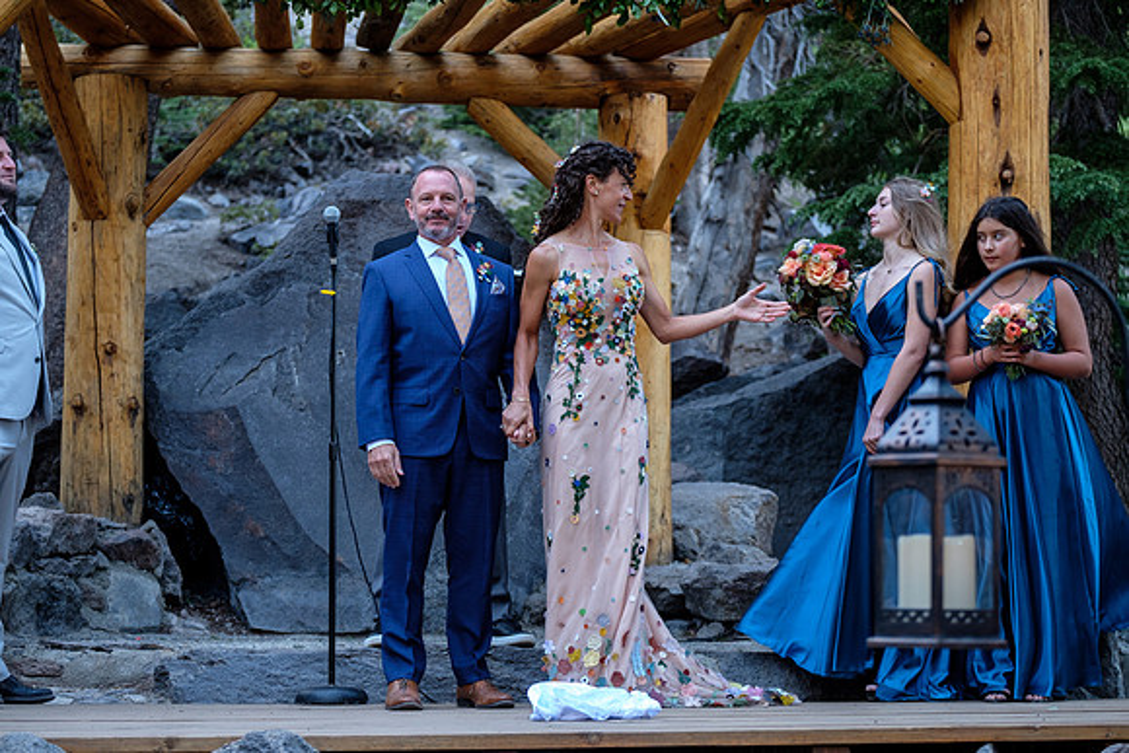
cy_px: 376
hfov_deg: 27.0
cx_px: 564
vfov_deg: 18.2
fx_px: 2353
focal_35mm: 75
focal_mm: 50
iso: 640
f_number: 3.2
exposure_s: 1/90
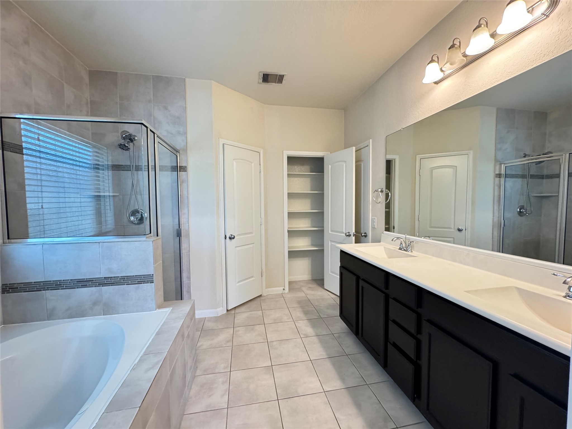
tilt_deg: -3.4
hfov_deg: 102.1
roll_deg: +0.6
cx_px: 286
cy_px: 214
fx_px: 231
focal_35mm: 14
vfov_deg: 85.7
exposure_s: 1/60
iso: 320
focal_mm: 2.22
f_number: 2.2
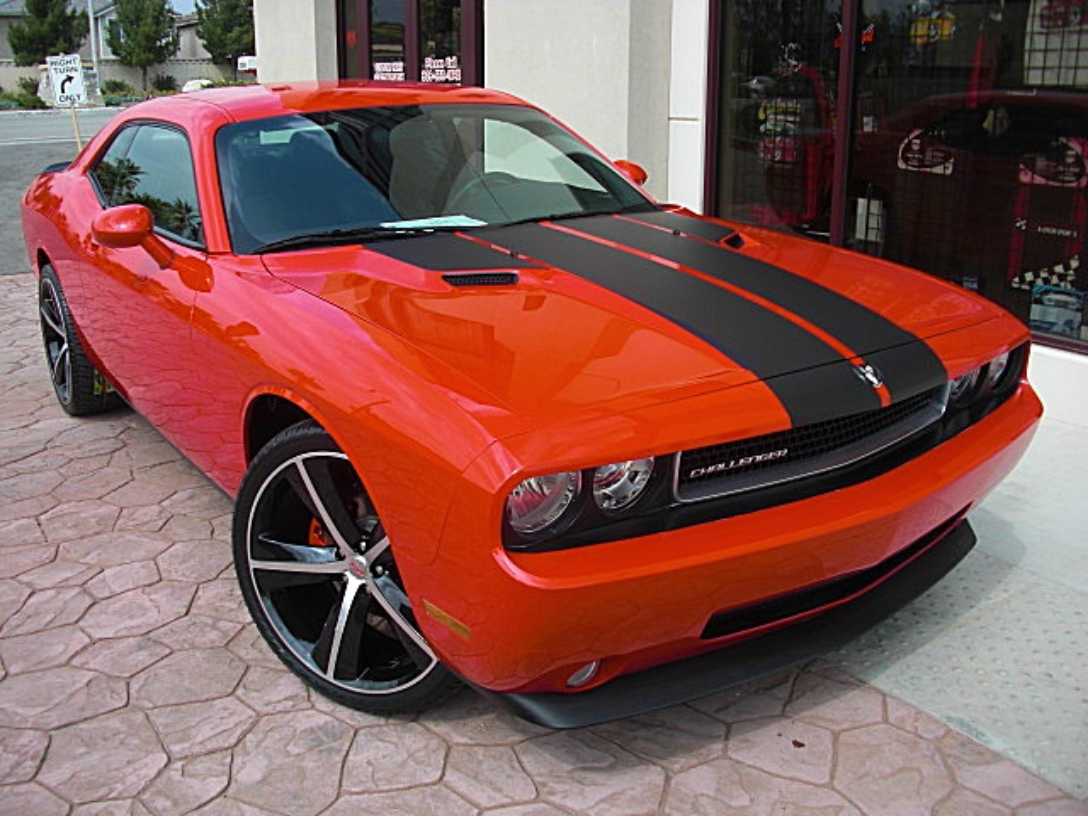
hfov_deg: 51.4
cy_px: 408
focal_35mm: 36
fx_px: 1131
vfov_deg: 39.7
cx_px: 544
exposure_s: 1/800
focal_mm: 6.3
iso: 50
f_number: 2.8
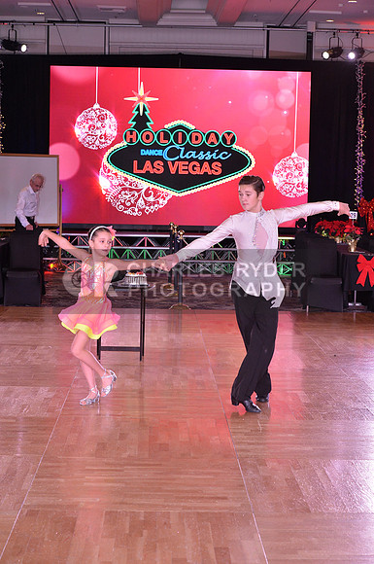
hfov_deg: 17.4
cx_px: 187
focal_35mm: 78
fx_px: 1219
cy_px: 282
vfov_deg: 26.0
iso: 2000
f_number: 6.3
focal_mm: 78
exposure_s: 1/250
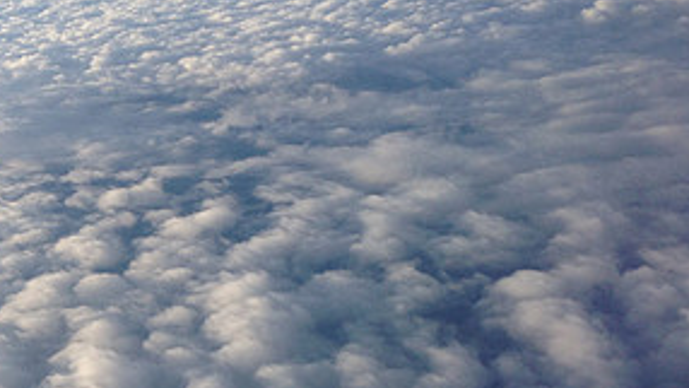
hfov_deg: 27.9
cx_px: 65
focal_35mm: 73
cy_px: 331
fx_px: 1334
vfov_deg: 16.4
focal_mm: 4.13
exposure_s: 1/874
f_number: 2.4
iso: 50
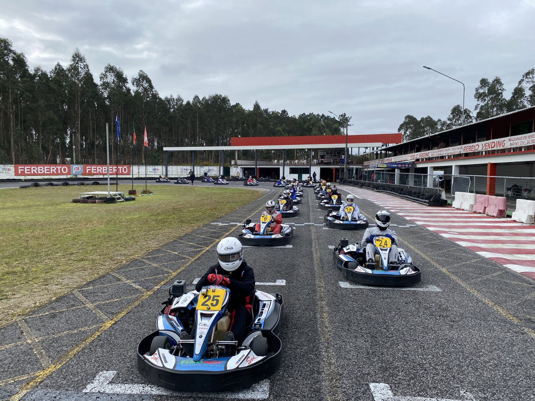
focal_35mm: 26
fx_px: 402
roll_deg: -2.3
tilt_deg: -1.9
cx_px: 268
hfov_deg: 67.3
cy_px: 200
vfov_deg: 53.1
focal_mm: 4.25
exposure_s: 1/1754
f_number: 1.8
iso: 32
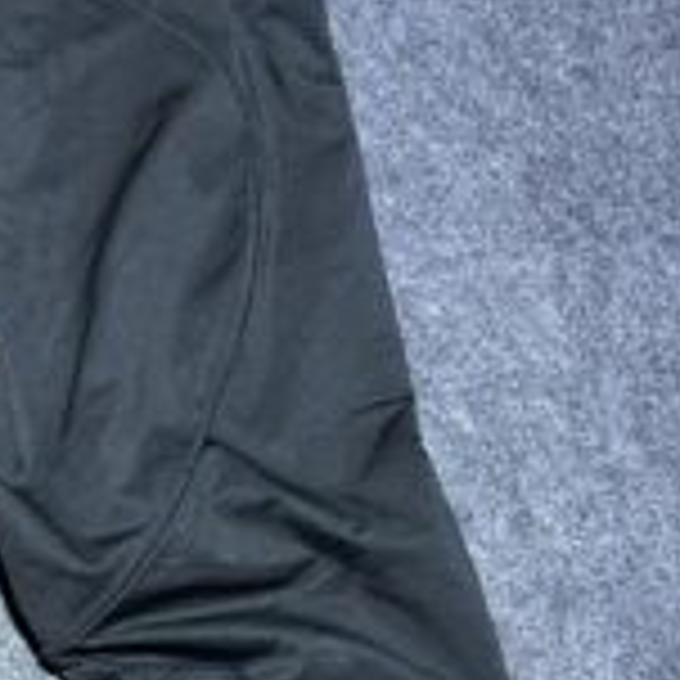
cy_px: 853
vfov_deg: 19.9
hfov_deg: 20.4
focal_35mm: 81
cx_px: -59
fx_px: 1800
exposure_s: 1/50
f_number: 1.5
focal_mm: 5.7
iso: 160
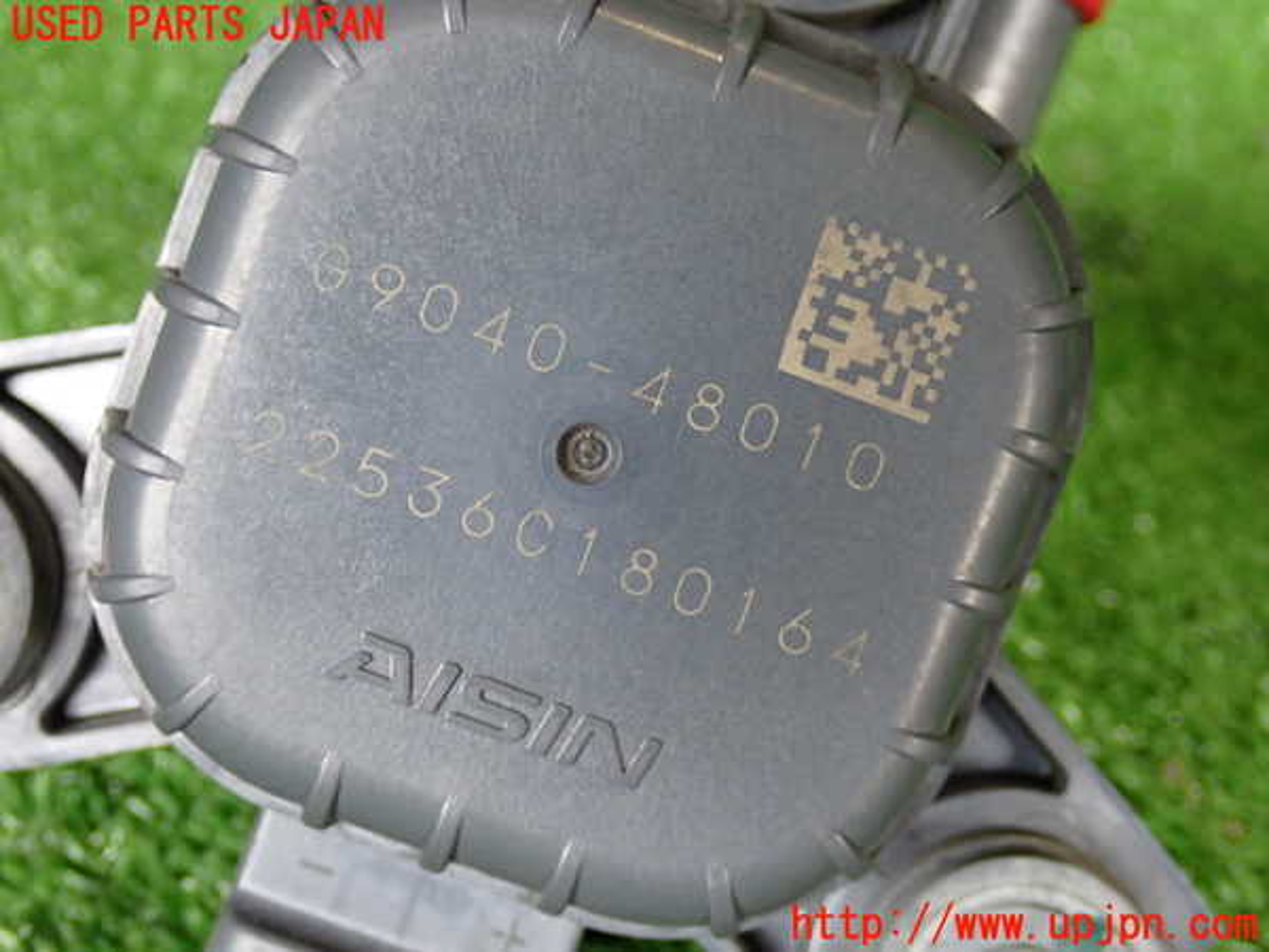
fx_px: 2126
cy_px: 476
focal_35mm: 58
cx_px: 634
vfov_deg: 25.2
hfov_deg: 33.2
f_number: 3.5
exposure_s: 1/60
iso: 500
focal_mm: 10.35
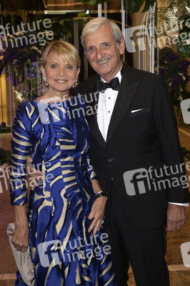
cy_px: 143
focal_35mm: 48
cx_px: 95
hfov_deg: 28.0
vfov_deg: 41.1
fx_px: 381
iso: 2500
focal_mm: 48
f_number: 5.6
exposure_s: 1/80
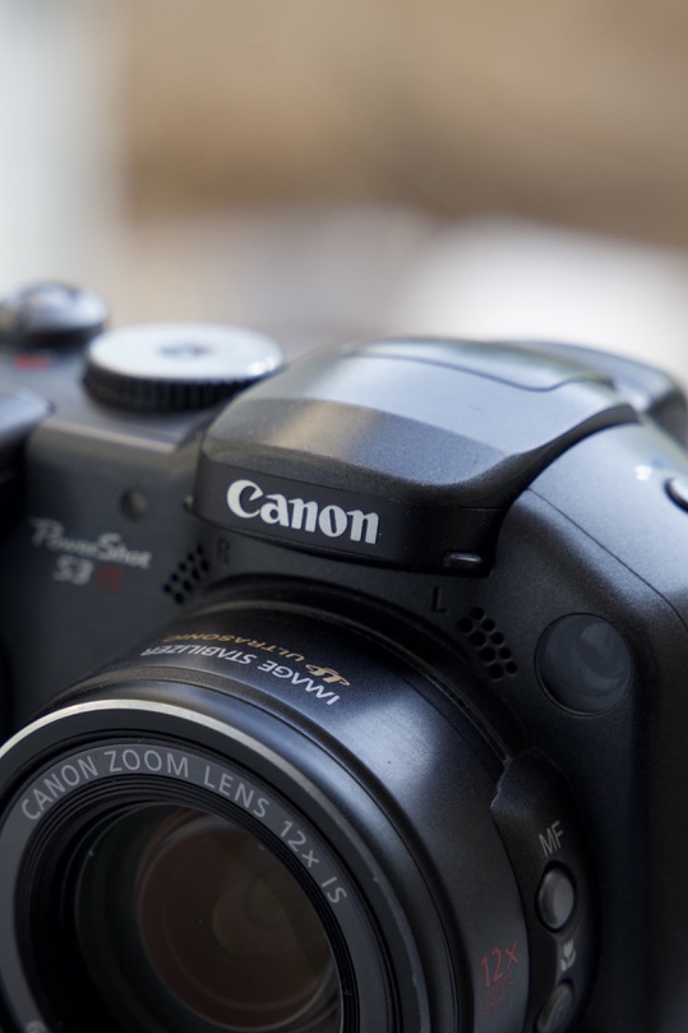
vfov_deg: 14.5
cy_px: 677
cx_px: 317
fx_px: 4043
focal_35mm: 141
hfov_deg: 9.7
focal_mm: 70
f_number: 5.6
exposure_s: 1/160
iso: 500
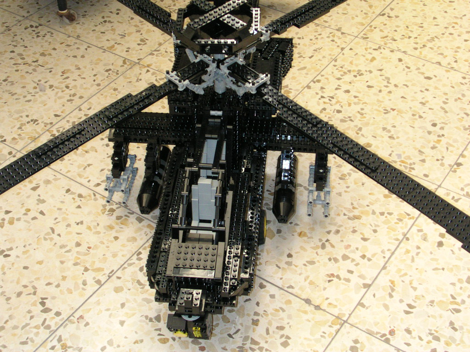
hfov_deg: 35.5
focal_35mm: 54
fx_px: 733
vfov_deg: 27.0
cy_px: 176
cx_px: 235
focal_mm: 8.2
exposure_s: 1/24.4
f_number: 3.2
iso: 200
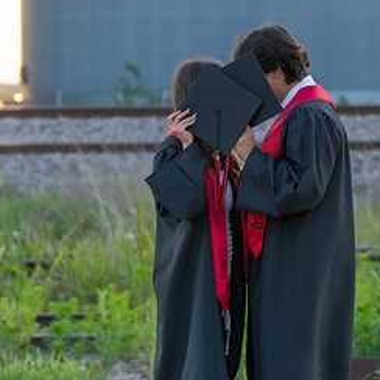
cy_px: 202
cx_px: 234
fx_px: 2223
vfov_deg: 9.8
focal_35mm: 179
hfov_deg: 9.8
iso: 160
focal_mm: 79
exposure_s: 1/320
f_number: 2.8
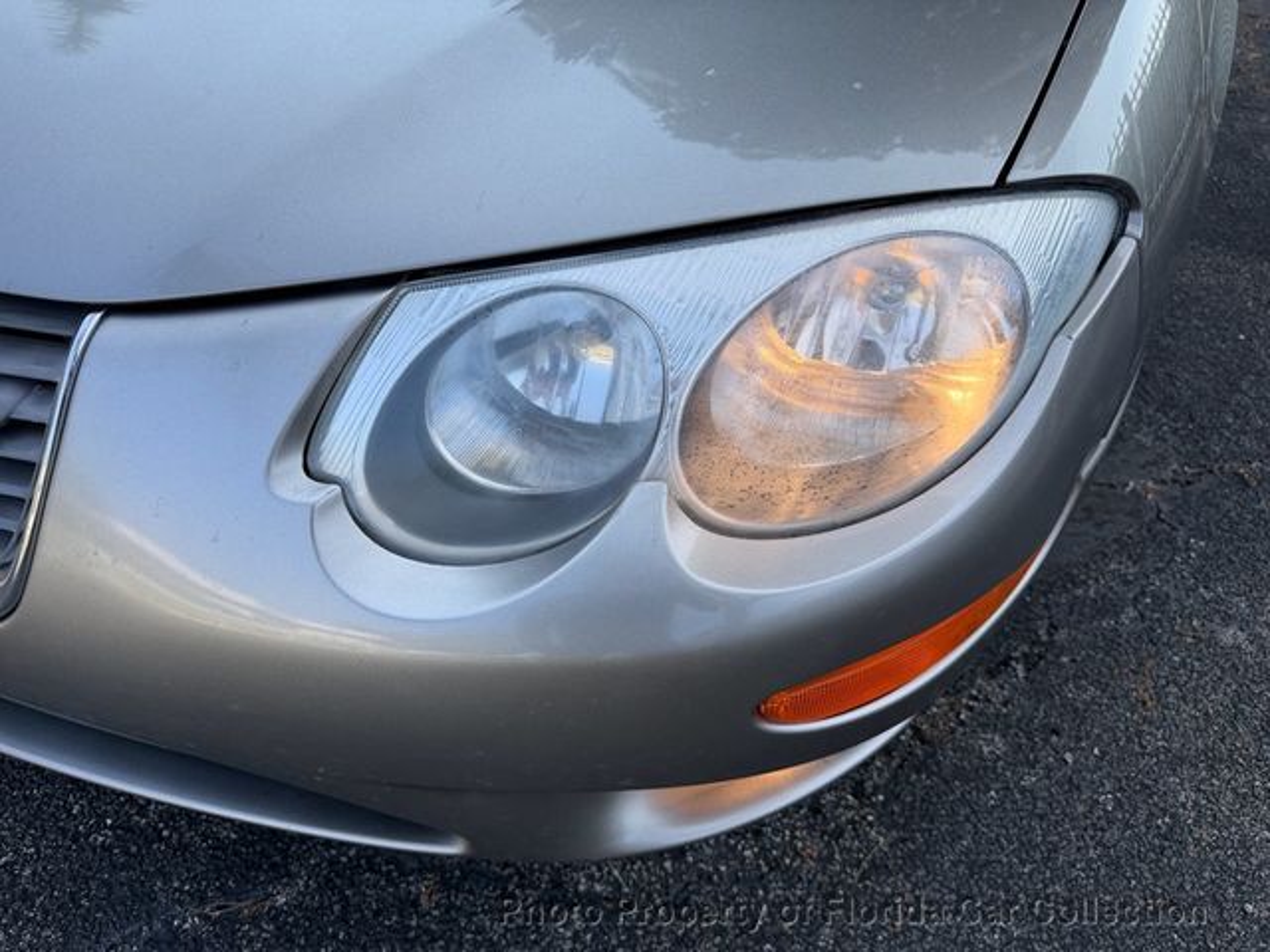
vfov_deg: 56.8
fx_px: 881
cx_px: 635
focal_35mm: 24
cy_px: 476
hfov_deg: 71.6
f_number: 1.78
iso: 80
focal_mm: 6.76
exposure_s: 1/1211
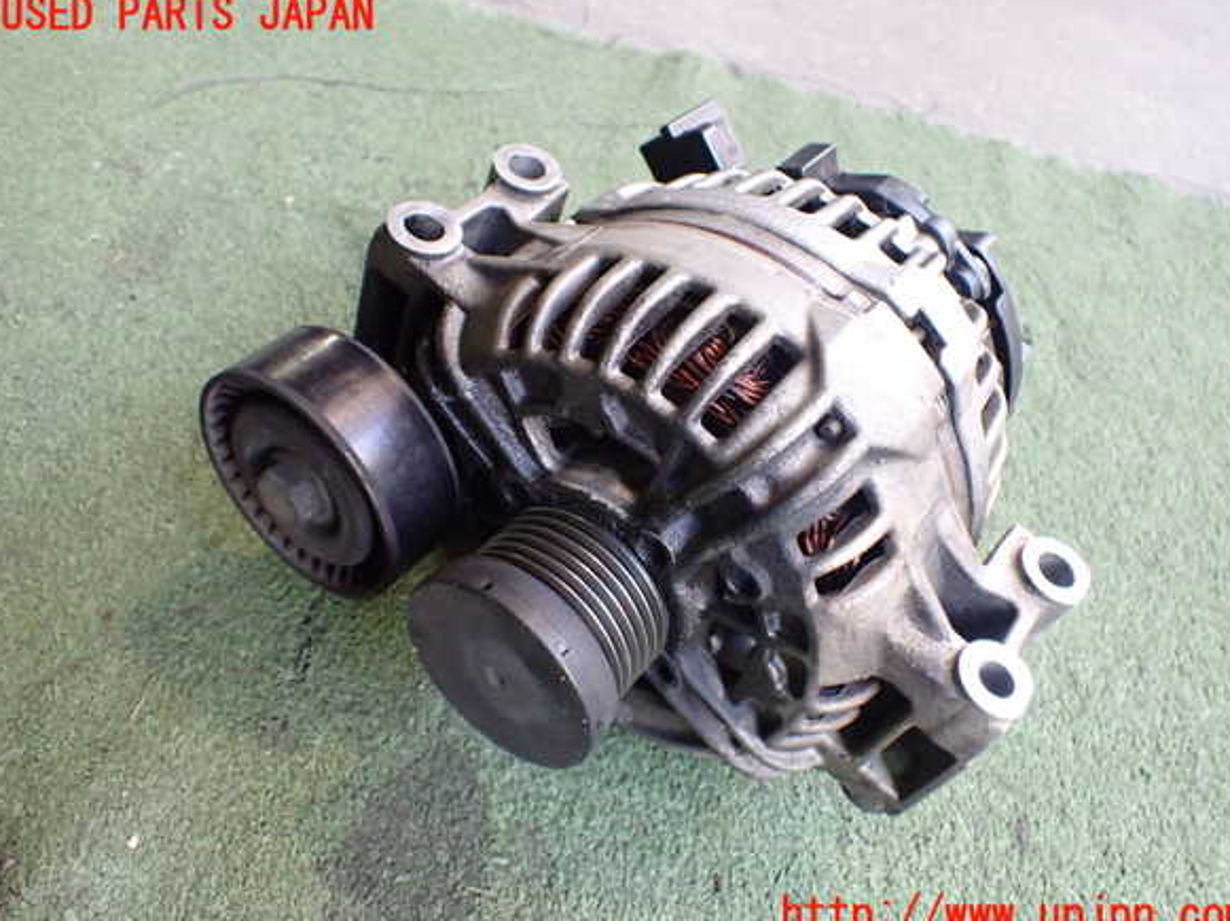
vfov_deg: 45.4
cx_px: 625
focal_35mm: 31
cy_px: 466
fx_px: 1101
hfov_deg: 58.4
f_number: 2.3
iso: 800
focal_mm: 5.4
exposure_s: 1/125
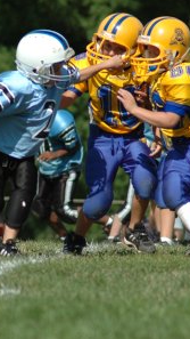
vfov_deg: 3.0
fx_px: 6397
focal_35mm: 714
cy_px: 170
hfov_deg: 1.7
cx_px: 58
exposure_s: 1/1250
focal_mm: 300
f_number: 5.6
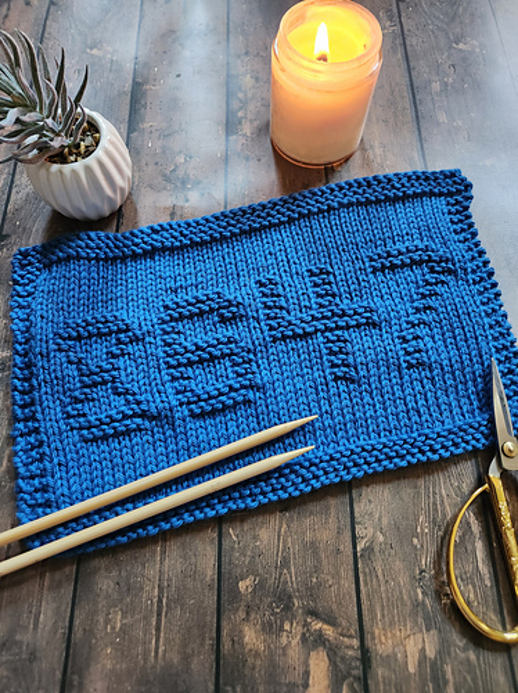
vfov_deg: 74.0
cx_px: 259
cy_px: 346
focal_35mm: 23
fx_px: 460
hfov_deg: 58.8
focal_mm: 5.4
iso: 640
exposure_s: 1/60
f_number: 1.8
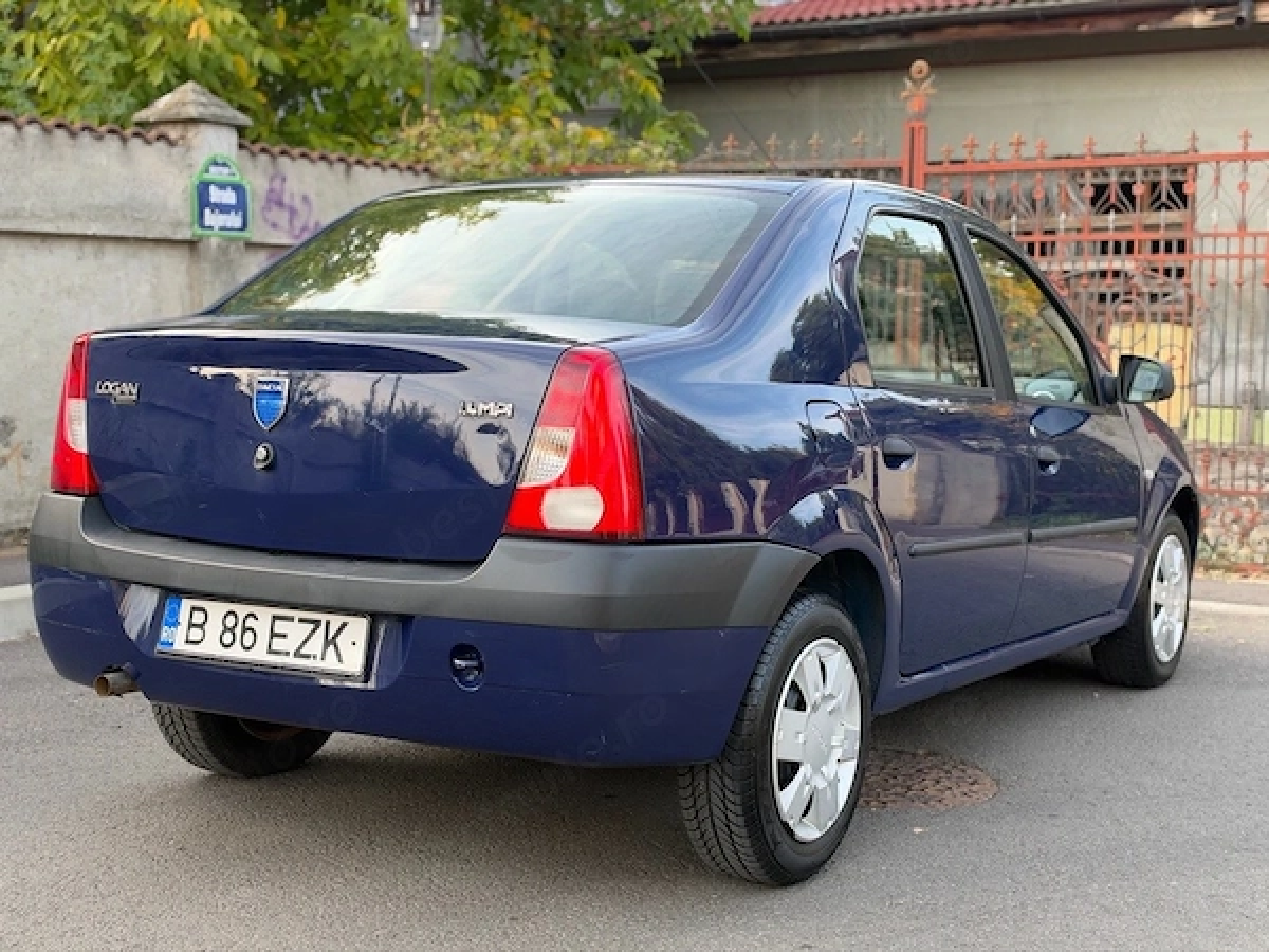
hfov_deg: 39.7
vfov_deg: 30.3
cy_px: 476
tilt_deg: -6.2
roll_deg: -1.0
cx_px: 634
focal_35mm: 48
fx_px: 1760
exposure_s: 1/202
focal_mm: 6.93
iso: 64
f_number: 1.8
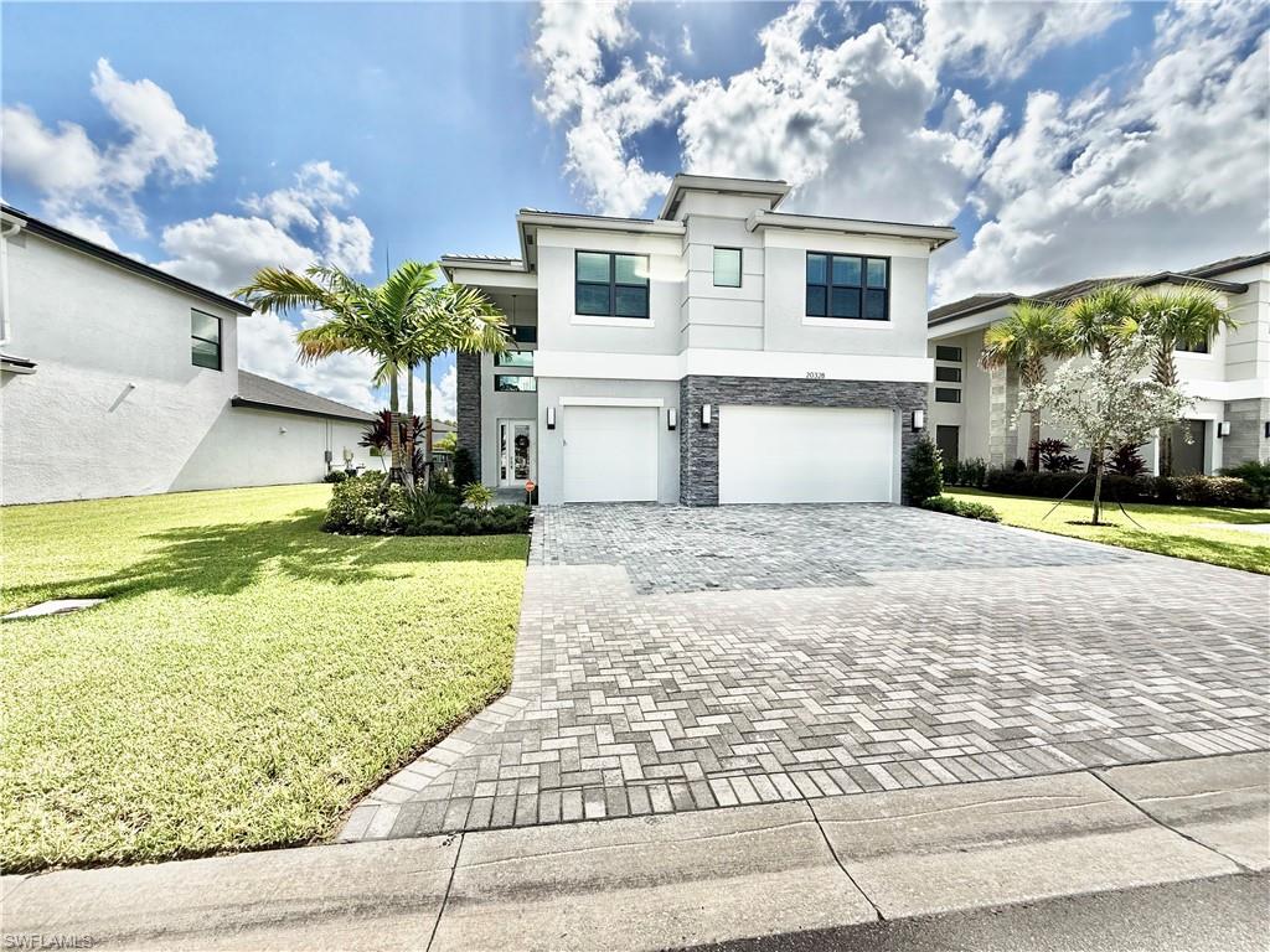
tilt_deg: -1.4
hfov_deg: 102.1
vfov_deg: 85.7
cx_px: 635
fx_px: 514
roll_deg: +0.2
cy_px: 476
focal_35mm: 14
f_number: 2.2
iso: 50
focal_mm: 2.22
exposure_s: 1/2717
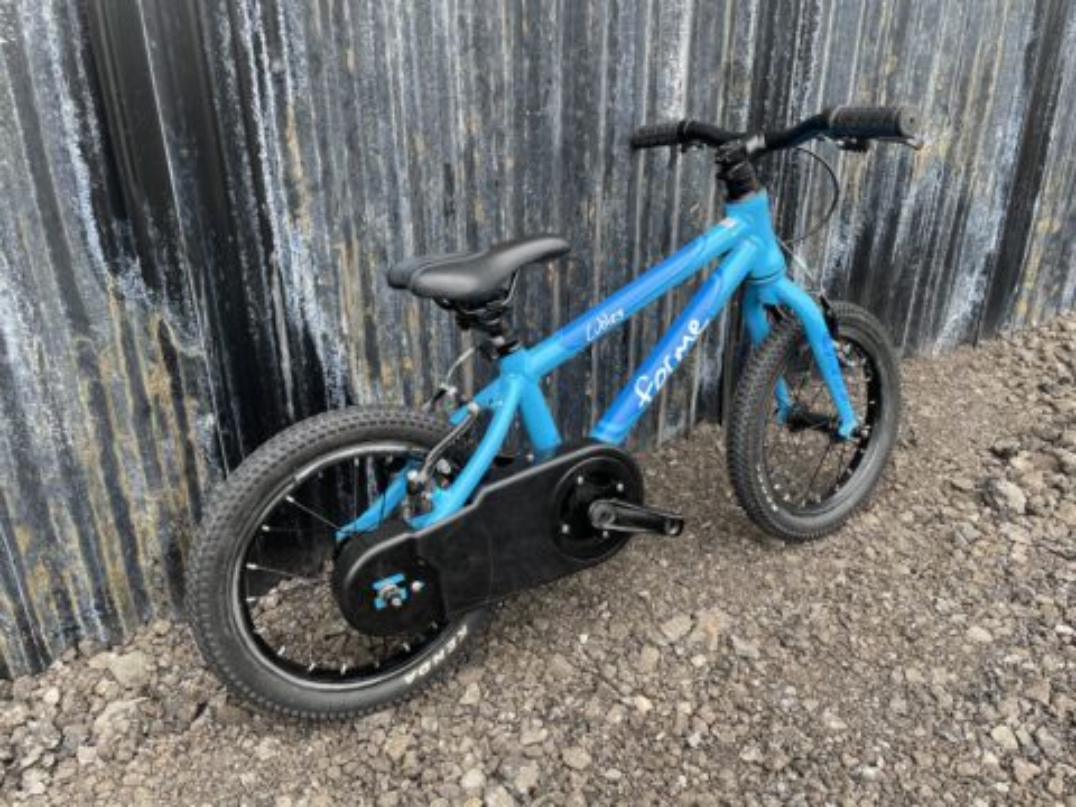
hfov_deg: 67.3
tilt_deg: -20.7
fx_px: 808
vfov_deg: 53.1
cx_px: 538
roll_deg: +2.5
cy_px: 404
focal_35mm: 26
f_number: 1.6
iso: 32
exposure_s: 1/174
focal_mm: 4.2
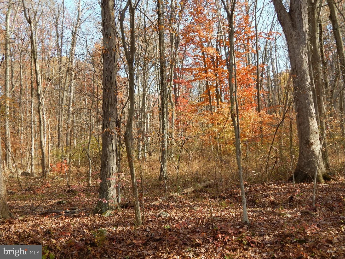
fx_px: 429
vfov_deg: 33.6
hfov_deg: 43.9
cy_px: 130
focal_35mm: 43
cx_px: 172
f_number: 3.6
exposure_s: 1/200
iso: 125
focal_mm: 7.7
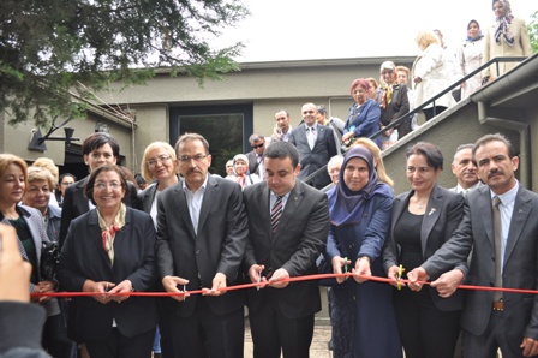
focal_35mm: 27
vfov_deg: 47.9
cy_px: 179
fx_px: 403
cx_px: 269
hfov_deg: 67.4
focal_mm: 18
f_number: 3.5
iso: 200
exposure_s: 1/200
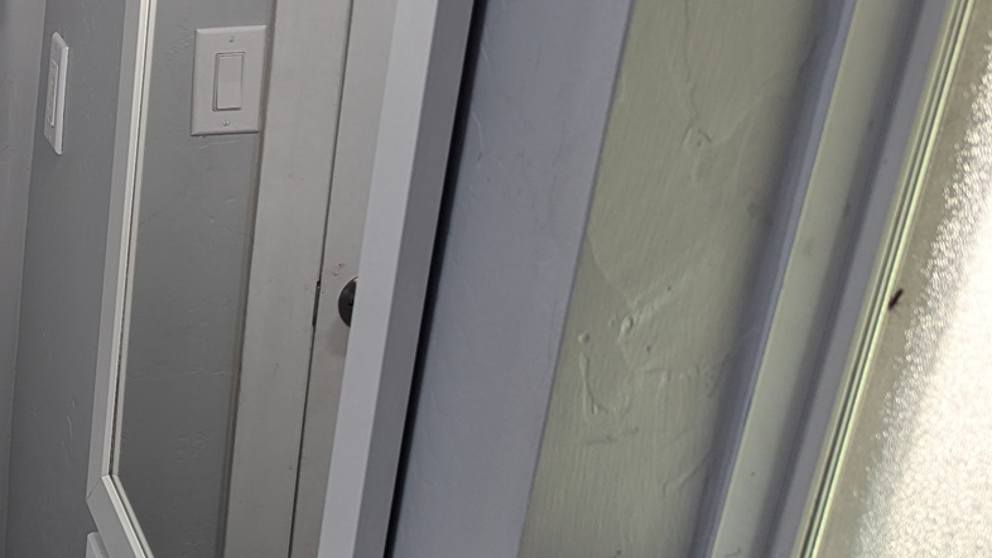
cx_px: -202
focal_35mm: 68
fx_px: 1789
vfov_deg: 17.5
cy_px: 480
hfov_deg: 27.3
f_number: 1.85
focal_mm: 6.81
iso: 99
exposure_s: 1/120
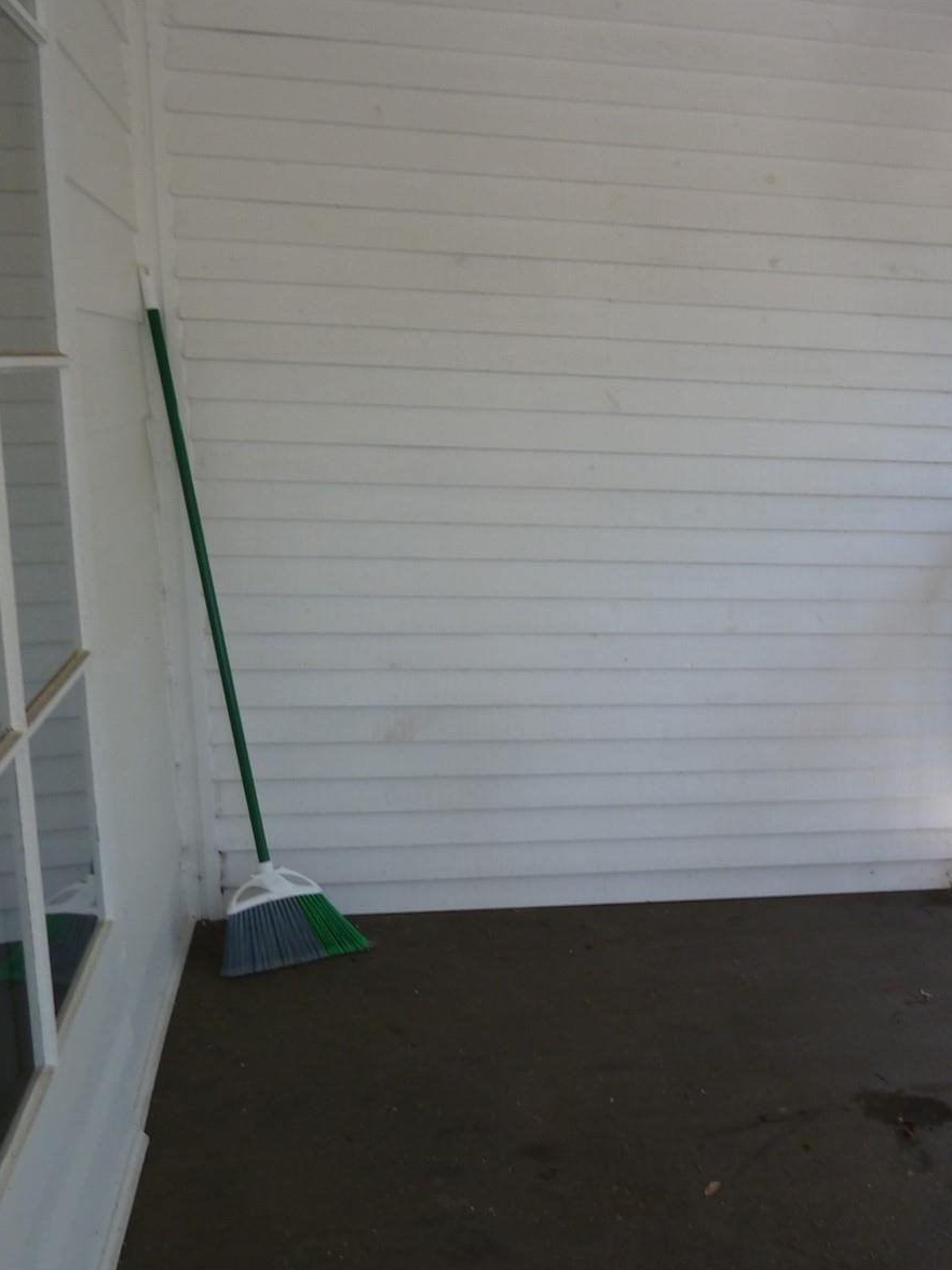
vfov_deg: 54.0
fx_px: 1247
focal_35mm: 34
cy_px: 637
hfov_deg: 41.1
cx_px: 663
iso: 100
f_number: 3.3
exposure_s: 1/30
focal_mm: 4.1
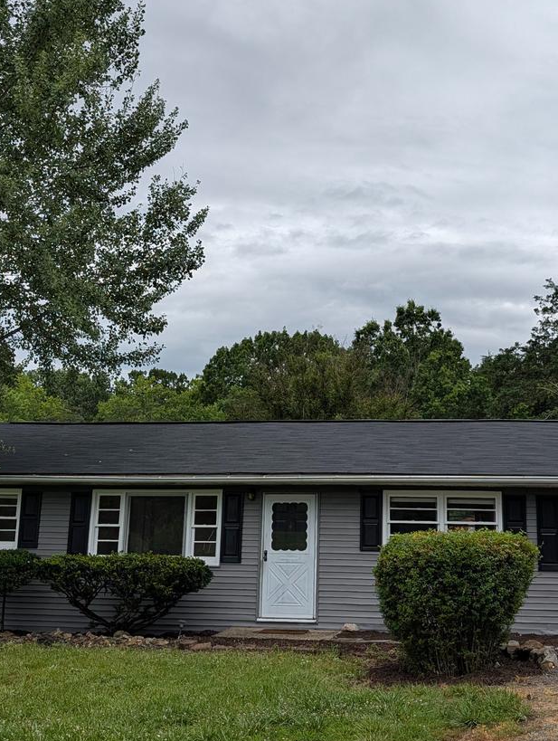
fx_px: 964
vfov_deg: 41.9
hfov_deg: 32.1
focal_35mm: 45
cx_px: 357
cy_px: 326
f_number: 1.68
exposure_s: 1/1233
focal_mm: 6.9
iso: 19
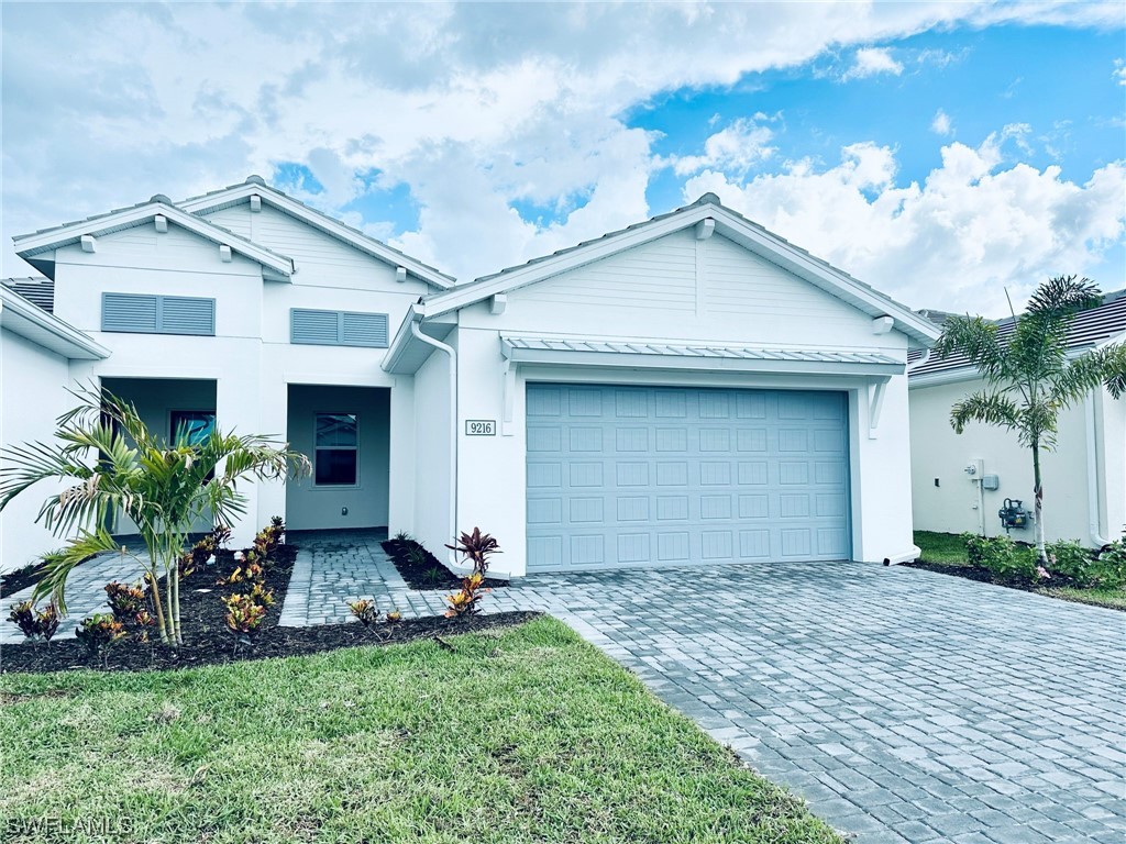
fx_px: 781
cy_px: 422
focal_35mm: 24
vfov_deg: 56.8
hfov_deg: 71.6
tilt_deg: +3.7
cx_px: 563
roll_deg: +0.5
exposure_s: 1/3597
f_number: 1.78
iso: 80
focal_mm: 6.86
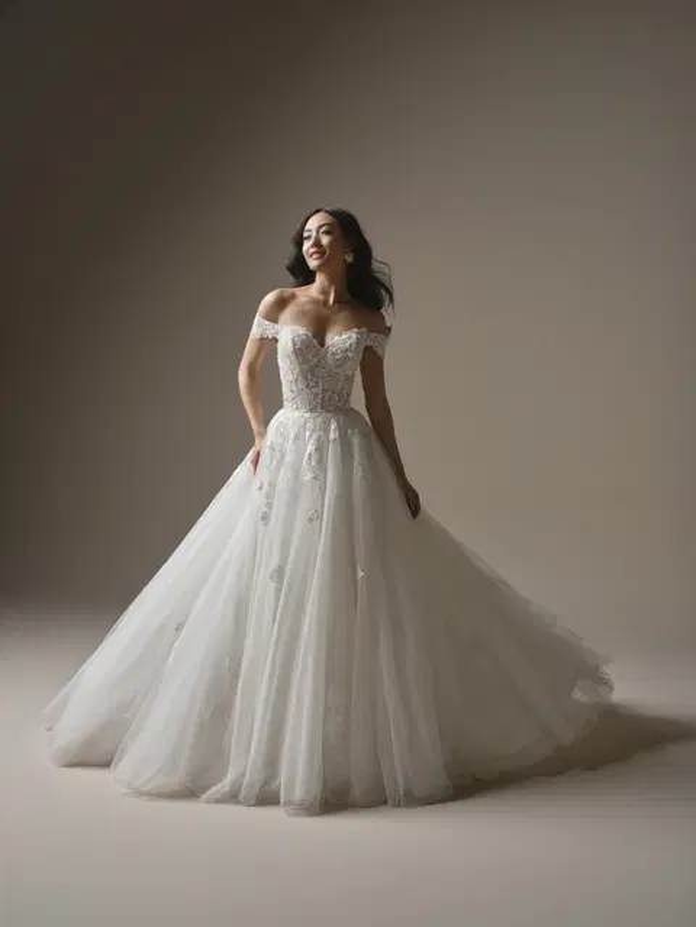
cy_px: 464
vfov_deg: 42.1
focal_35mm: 45
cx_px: 348
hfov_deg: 32.2
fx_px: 1206
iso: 500
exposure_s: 1/125
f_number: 10
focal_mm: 56.3
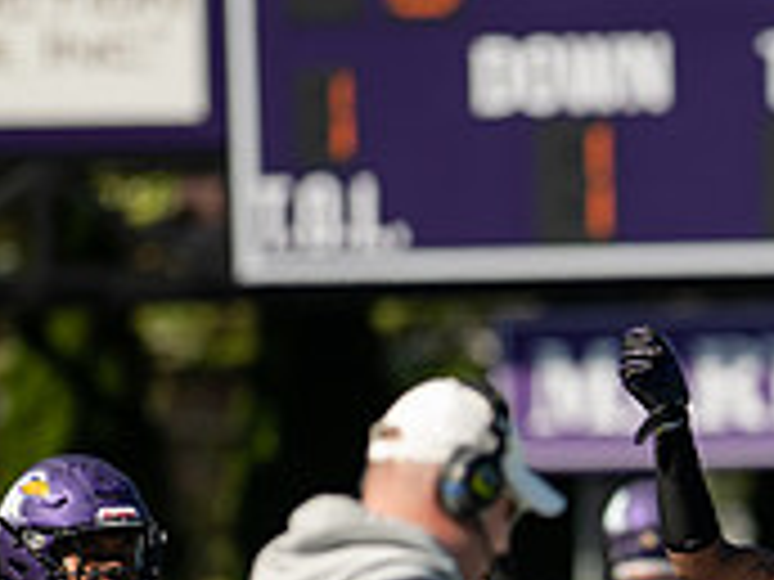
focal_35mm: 971
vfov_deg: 1.5
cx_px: 1044
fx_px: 21711
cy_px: 758
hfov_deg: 2.0
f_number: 3.5
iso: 160
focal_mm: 300
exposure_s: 1/1600
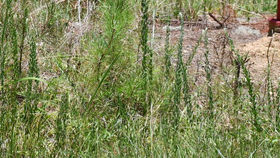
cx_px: 124
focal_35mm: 441
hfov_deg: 4.9
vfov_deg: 2.8
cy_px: -36
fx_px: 3275
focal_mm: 85
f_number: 8
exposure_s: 1/250
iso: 125
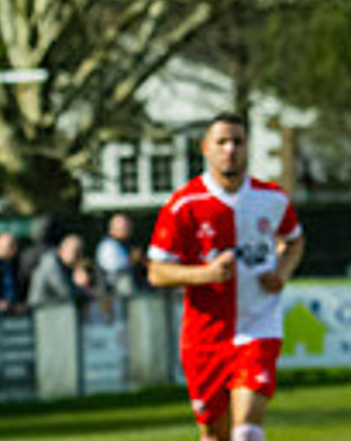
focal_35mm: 774
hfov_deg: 2.0
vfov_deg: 2.5
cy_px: 344
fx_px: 10075
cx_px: 627
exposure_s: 1/4000
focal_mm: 80
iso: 400
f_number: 4
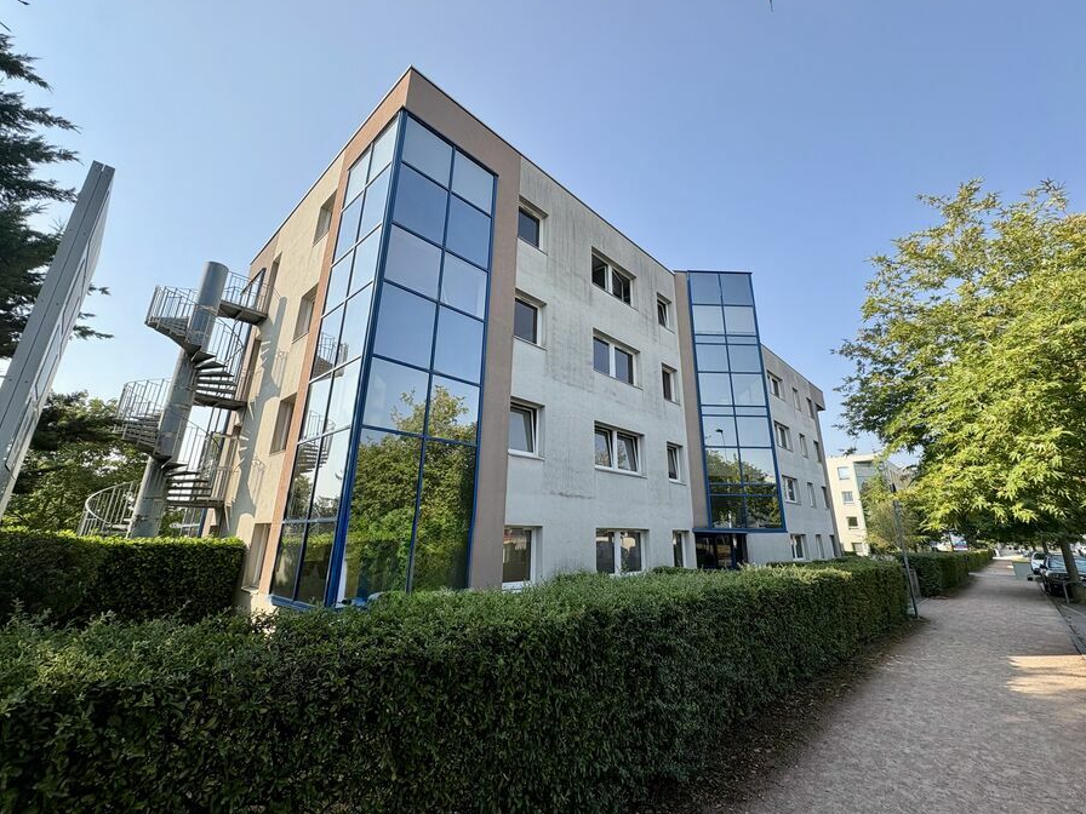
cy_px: 383
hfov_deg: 98.1
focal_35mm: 15
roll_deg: -0.6
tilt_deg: +19.3
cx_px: 561
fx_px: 471
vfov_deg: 81.7
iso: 40
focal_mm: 2.22
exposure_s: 1/821
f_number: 2.2
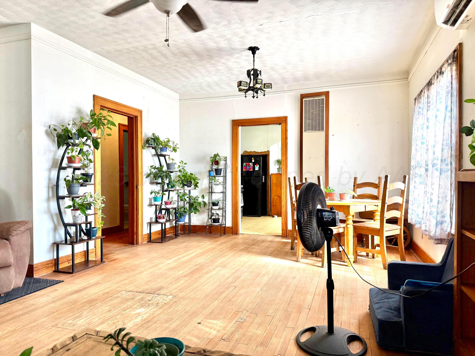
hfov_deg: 71.6
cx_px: 238
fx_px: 329
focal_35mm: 24
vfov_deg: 56.8
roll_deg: +0.0
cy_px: 178
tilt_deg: +0.4
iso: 160
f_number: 1.78
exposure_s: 1/134
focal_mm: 6.76
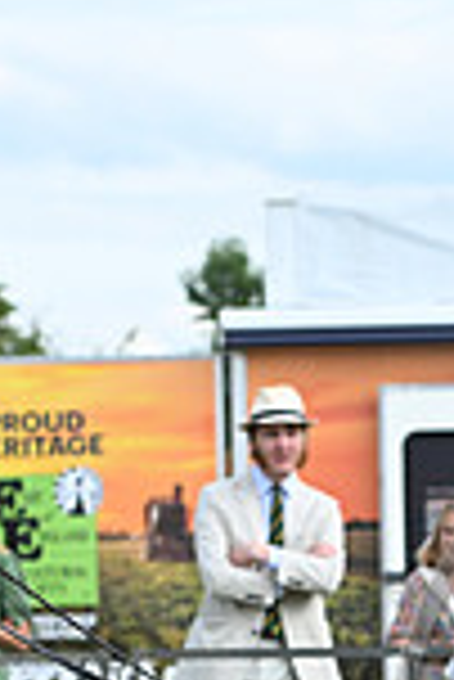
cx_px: 796
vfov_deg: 5.8
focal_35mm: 353
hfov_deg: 3.9
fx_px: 6662
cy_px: 727
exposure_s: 1/1000
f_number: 4.5
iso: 400
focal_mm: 92
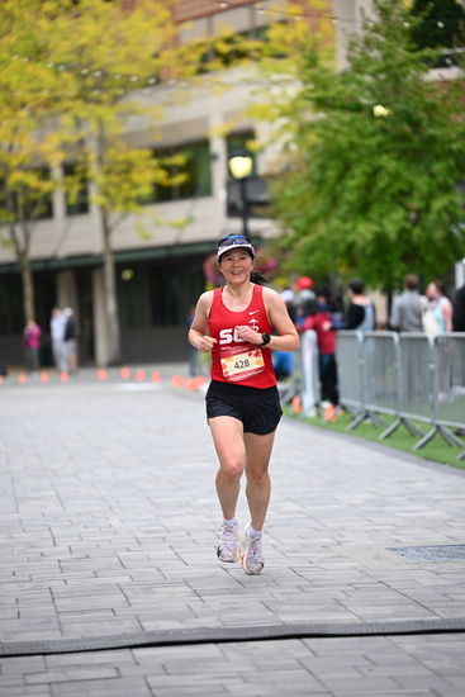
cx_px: 232
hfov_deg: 9.5
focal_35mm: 145
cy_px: 348
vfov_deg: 14.1
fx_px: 2807
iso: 640
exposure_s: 1/2000
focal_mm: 145
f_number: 2.8
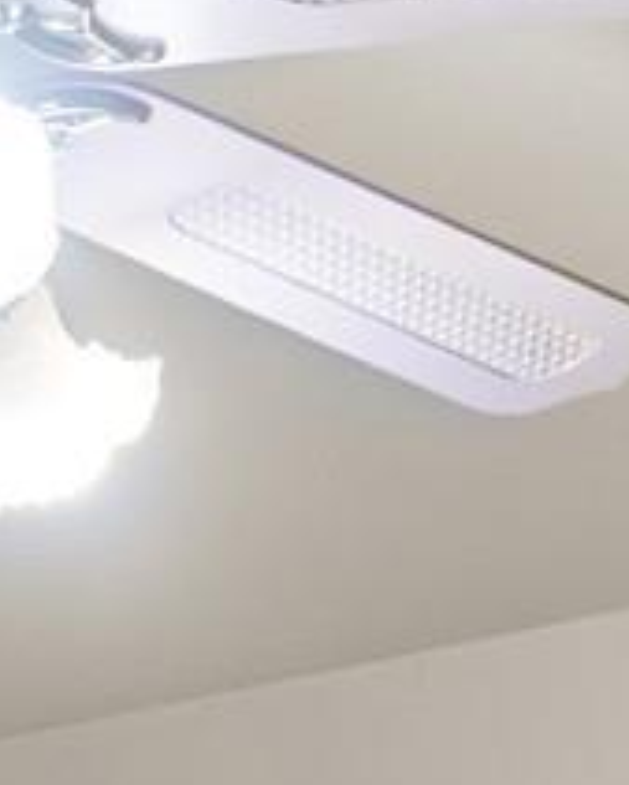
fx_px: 4651
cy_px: 1942
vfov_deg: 8.7
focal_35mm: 200
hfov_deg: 7.7
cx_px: 707
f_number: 9
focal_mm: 12
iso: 250
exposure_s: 1
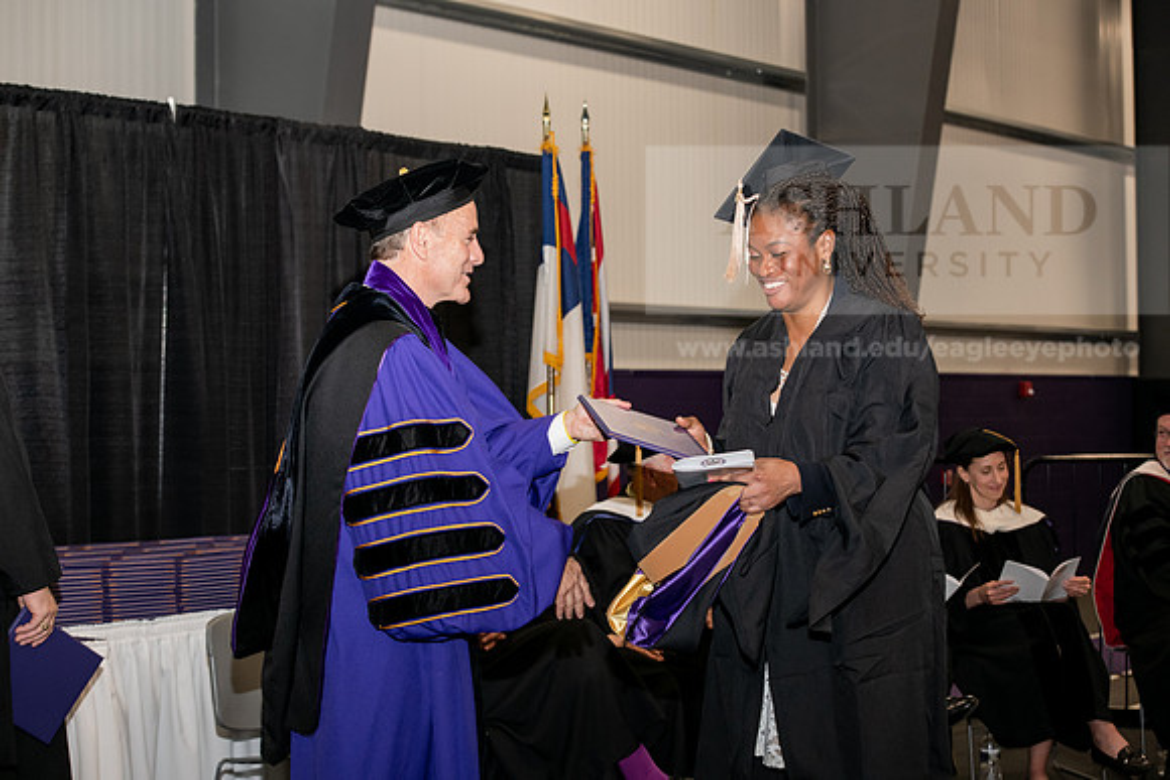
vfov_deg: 19.5
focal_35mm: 70
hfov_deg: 28.8
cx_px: 585
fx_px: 2275
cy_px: 390
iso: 1600
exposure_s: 1/200
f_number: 5.6
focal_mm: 70
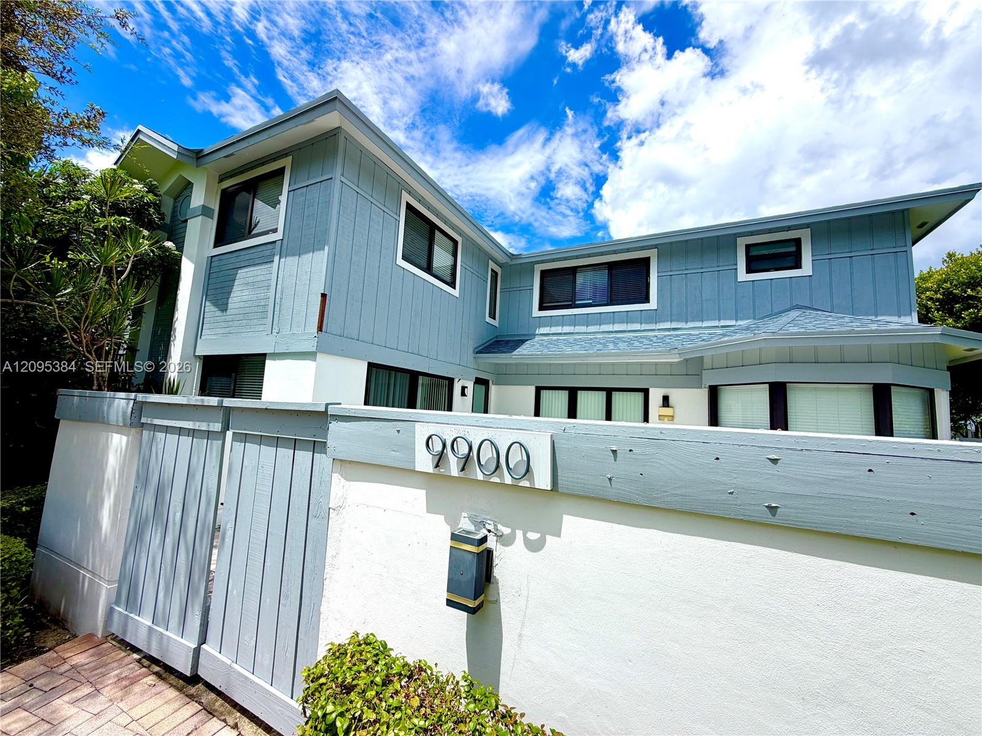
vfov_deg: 85.7
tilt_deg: +7.6
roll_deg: -2.4
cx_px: 491
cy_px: 368
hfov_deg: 102.1
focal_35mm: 14
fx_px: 397
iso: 20
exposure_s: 1/1339
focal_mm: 2.22
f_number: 2.2
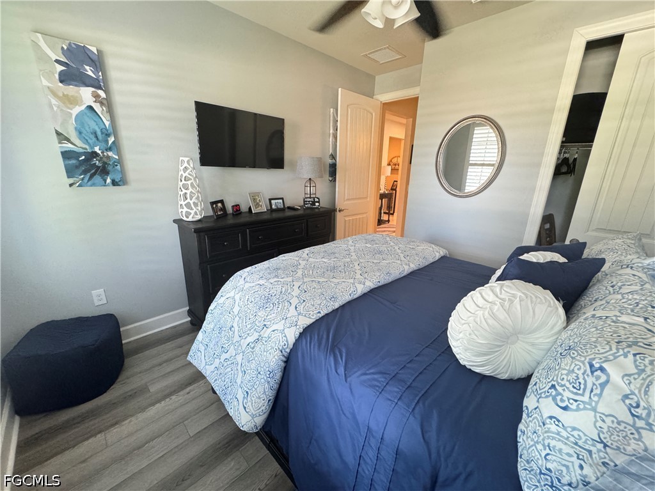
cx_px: 328
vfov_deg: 85.7
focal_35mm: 14
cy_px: 246
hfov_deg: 102.1
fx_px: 265
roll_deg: -1.6
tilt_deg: -17.1
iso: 640
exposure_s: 1/60
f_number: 2.2
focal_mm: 2.22
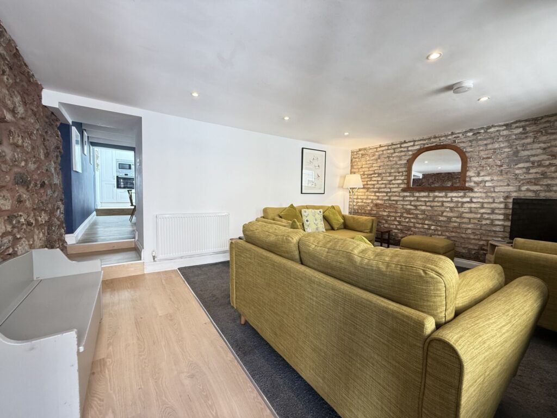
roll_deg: -1.6
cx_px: 278
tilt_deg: -3.8
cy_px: 209
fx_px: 225
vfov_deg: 85.7
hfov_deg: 102.1
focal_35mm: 14
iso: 320
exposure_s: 1/99
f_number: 2.2
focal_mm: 2.22
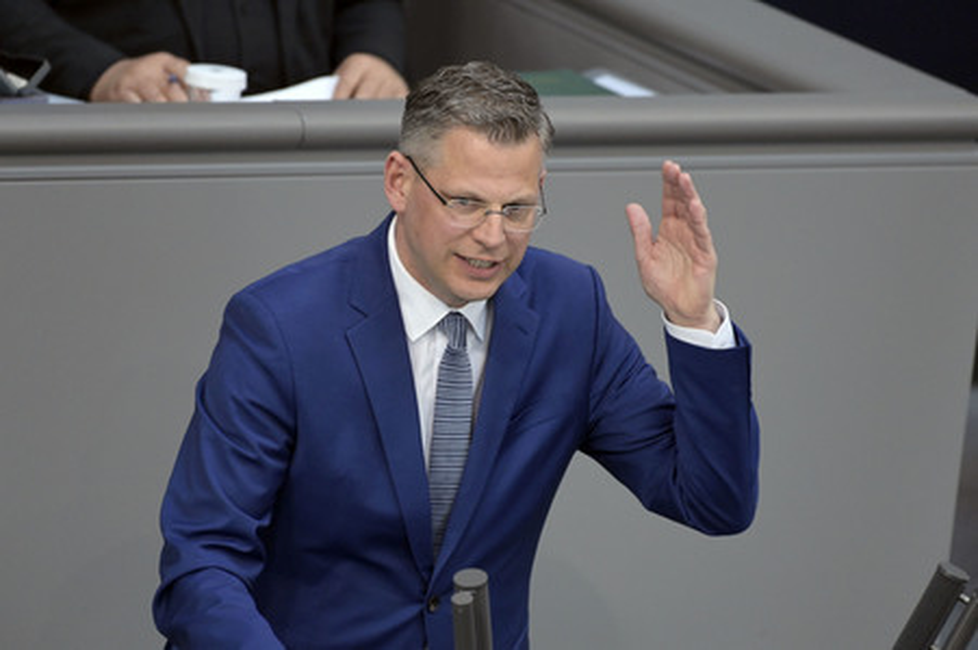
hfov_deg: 4.1
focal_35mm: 500
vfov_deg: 2.7
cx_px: 489
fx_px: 13573
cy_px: 325
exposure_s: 1/500
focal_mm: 500
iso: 8000
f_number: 5.6
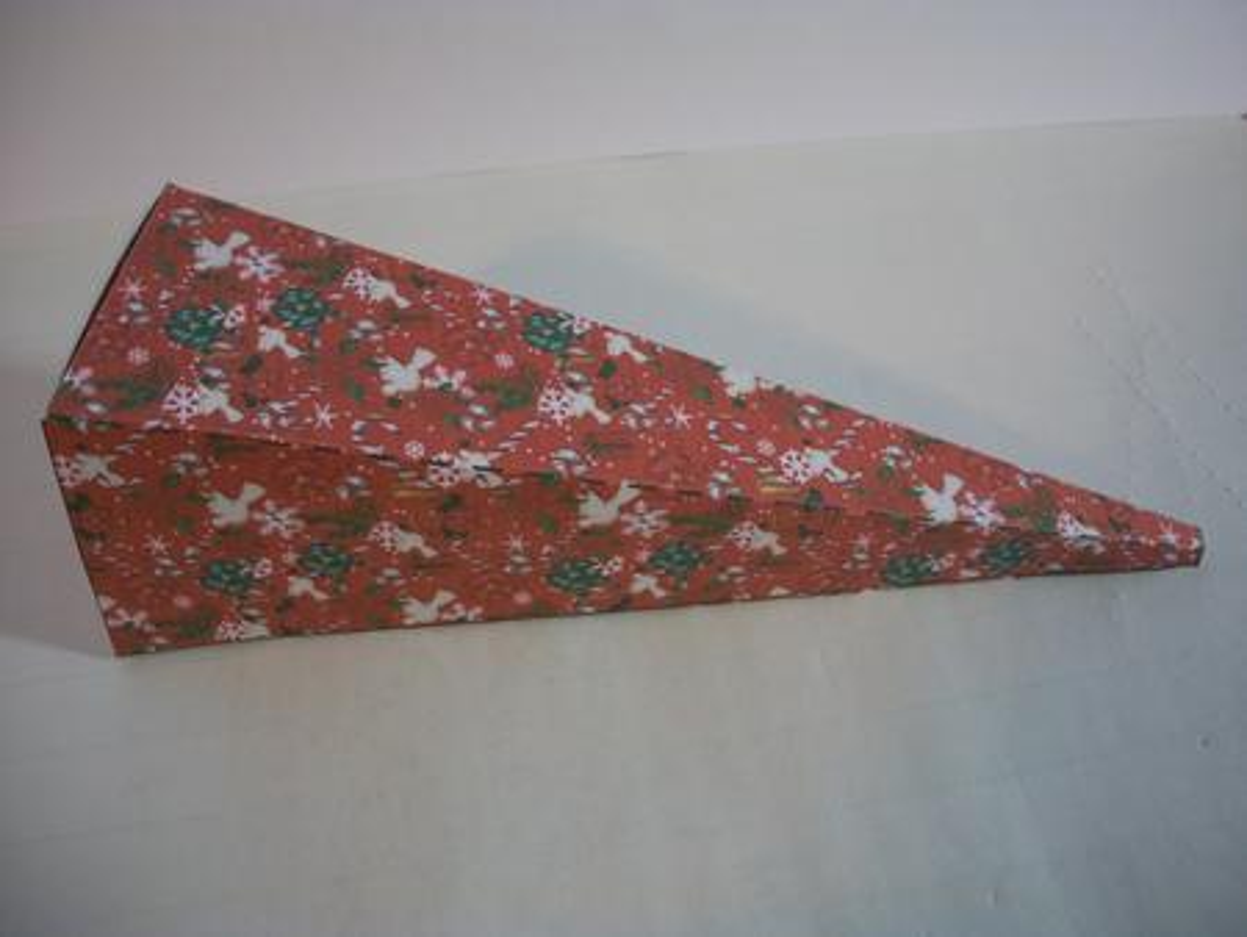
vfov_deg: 40.7
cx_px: 624
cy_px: 468
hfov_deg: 52.6
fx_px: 1262
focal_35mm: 35
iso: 160
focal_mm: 6.3
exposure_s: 1/40
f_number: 3.1
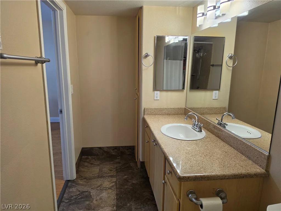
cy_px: 106
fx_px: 187
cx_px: 140
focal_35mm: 23
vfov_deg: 58.9
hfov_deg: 73.9
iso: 125
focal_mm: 6.5
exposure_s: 1/120
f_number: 1.4
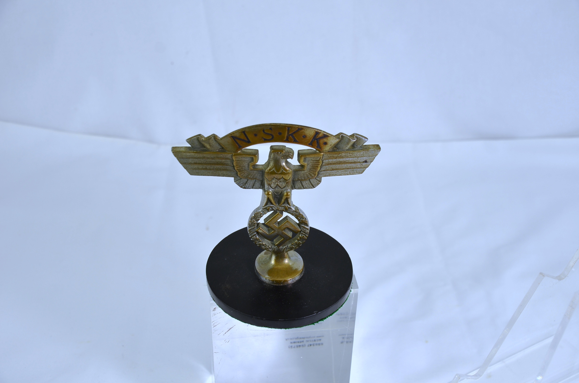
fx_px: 770
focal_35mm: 48
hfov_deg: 41.2
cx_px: 290
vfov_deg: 28.0
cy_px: 192
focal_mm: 32
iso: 200
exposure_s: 1/125
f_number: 5.6
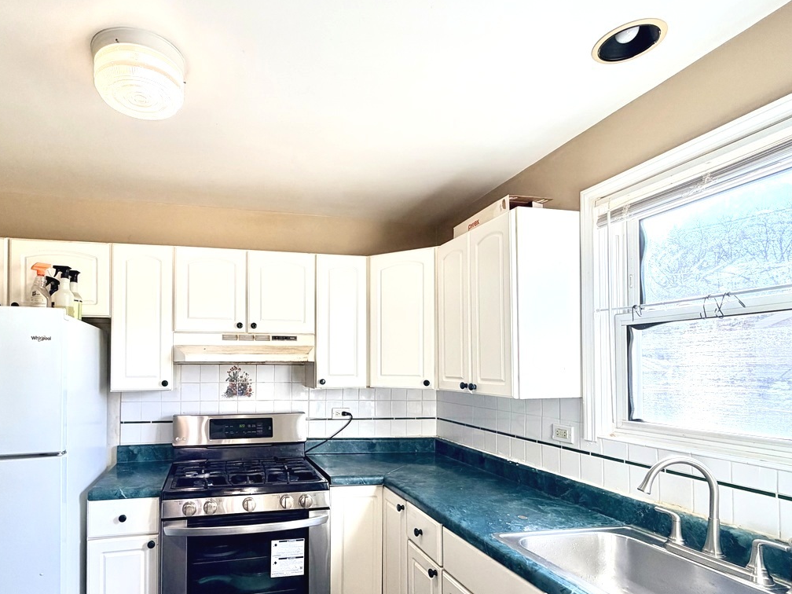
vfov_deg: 65.3
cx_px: 315
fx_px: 458
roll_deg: +0.4
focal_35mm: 20
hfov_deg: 80.7
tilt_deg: +1.2
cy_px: 358
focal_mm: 2.22
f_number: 2.2
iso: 80
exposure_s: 1/120
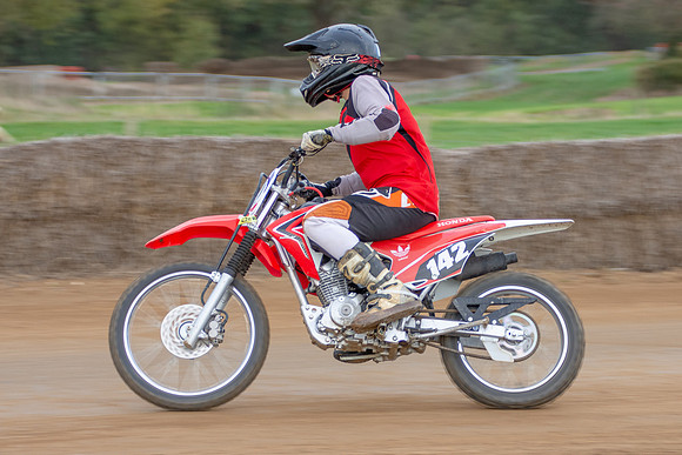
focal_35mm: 192
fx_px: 3630
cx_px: 389
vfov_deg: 7.2
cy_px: 227
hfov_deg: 10.7
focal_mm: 98
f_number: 6.3
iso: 400
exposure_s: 1/250
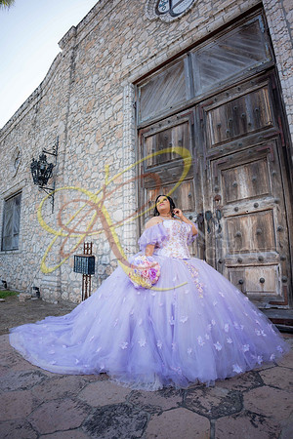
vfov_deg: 84.0
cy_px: 220
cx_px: 146
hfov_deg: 61.9
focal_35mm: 20
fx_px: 244
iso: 125
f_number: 2.8
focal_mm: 20
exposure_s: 1/500
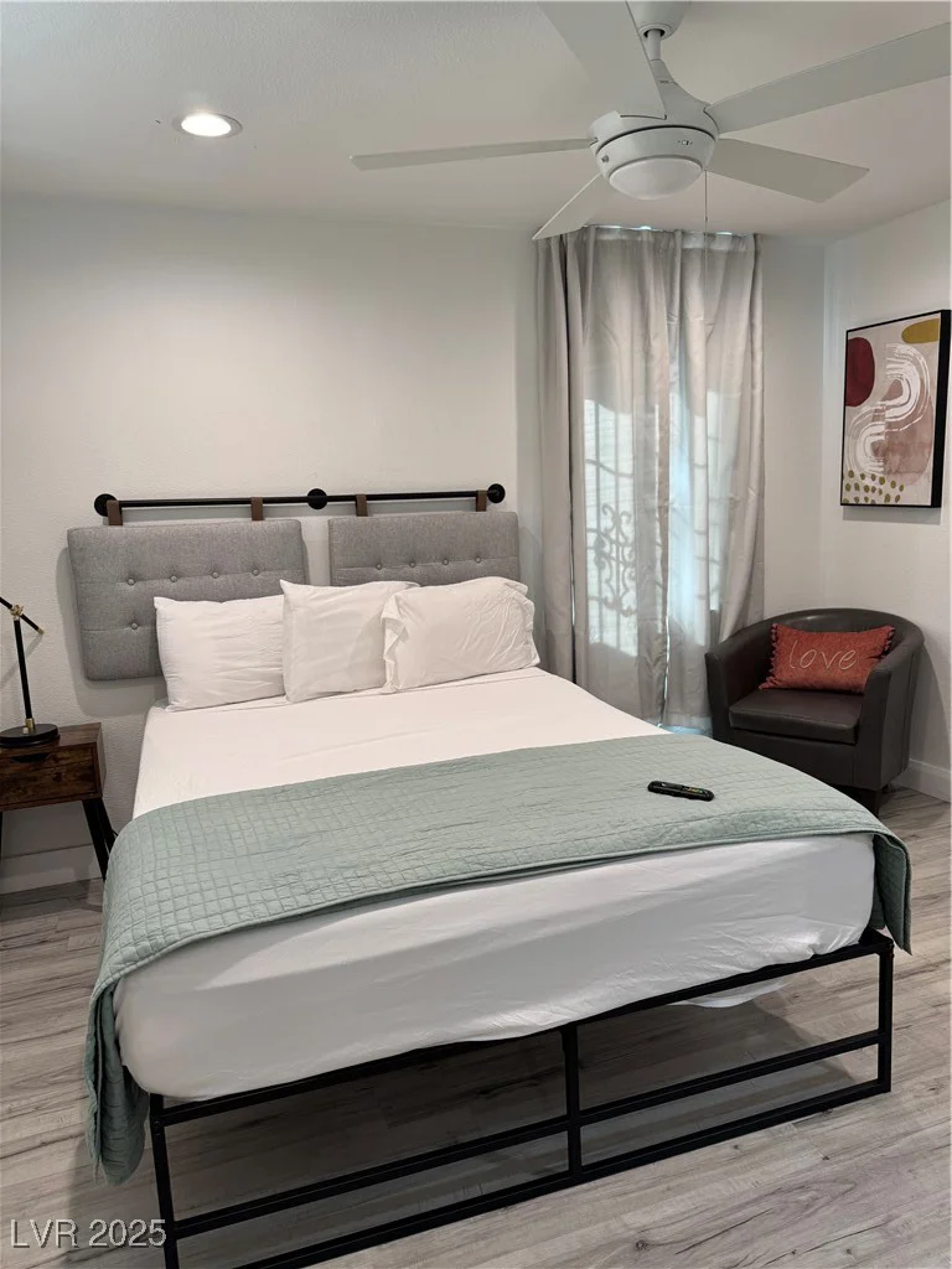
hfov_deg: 56.8
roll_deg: +2.7
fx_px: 880
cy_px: 634
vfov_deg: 71.6
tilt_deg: -9.2
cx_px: 476
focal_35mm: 24
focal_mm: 6.76
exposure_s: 1/120
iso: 125
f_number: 1.78
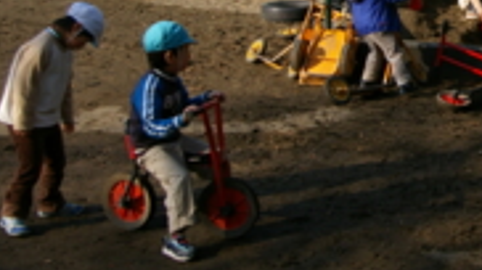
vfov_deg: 13.2
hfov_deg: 22.7
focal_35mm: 90
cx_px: 495
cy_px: -22
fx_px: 1149
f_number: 5.6
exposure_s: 1/500
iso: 200
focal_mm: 26
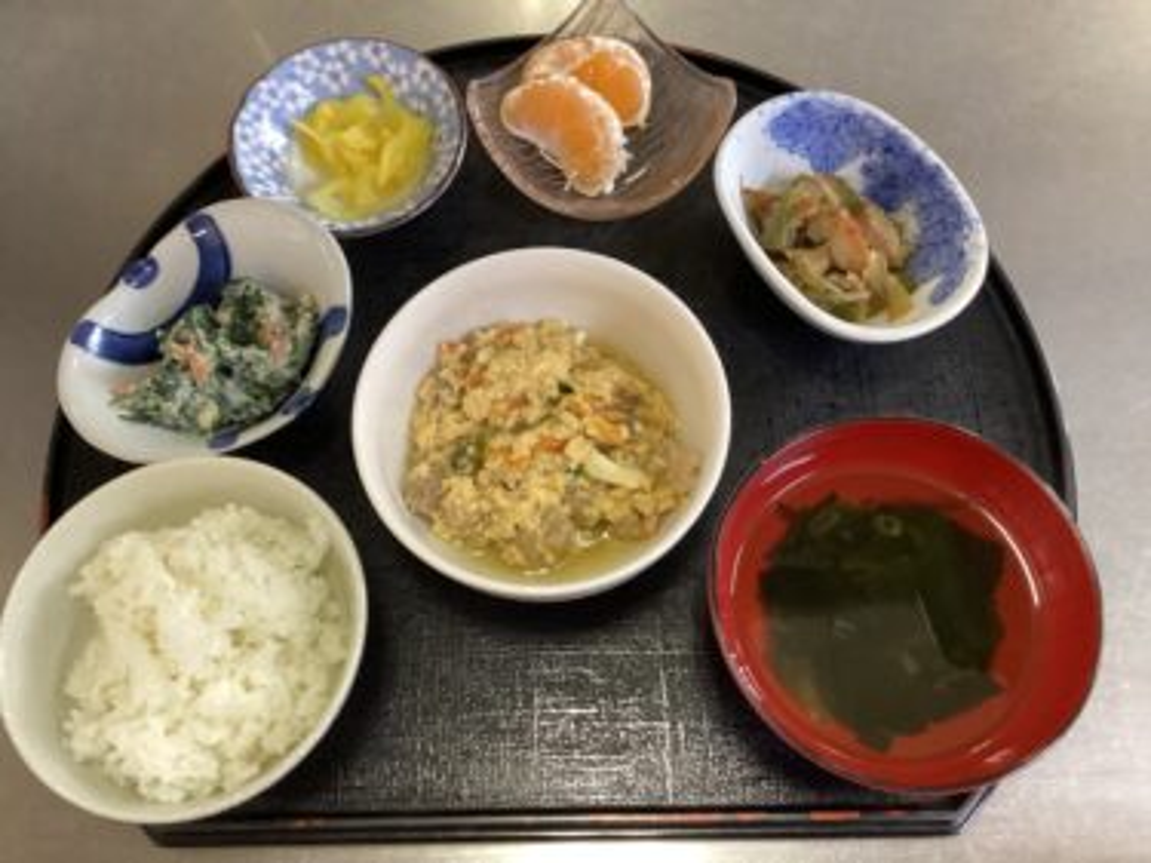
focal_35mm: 31
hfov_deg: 58.4
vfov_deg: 45.4
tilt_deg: -69.3
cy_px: 432
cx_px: 576
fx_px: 1030
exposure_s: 1/40
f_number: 2.4
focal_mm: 3.3
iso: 400
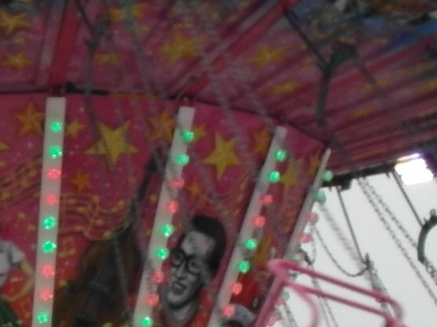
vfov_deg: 9.4
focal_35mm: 157
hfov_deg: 12.5
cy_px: 235
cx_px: 32
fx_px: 1981
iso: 80
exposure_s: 1/250
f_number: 4.1
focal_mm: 5.2
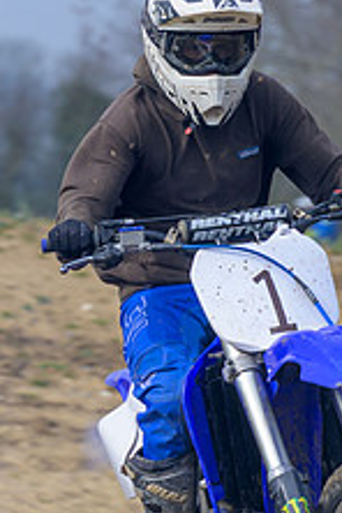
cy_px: 393
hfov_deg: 1.7
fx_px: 11527
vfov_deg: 2.5
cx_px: 343
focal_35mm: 809
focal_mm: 145
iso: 100
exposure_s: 1/320
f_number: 6.3
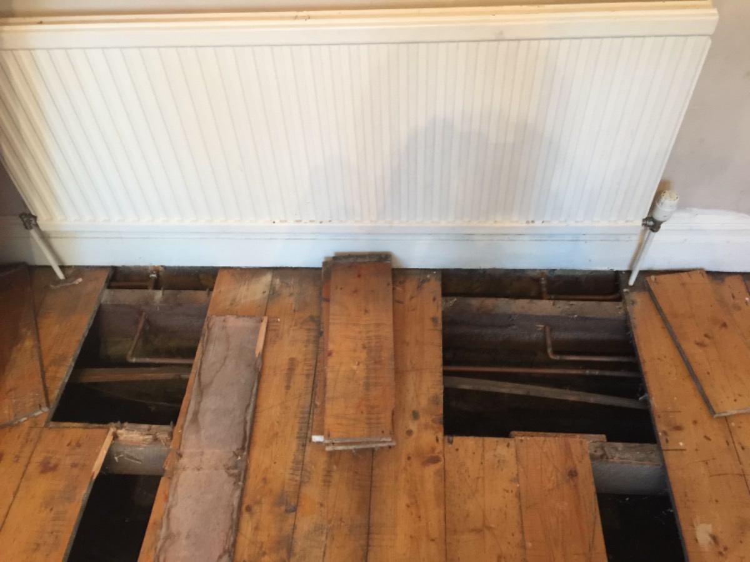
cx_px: 375
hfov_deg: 61.7
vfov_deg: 48.2
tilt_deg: -46.9
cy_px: 281
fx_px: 628
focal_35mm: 29
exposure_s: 1/17
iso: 160
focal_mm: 4.15
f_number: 2.2
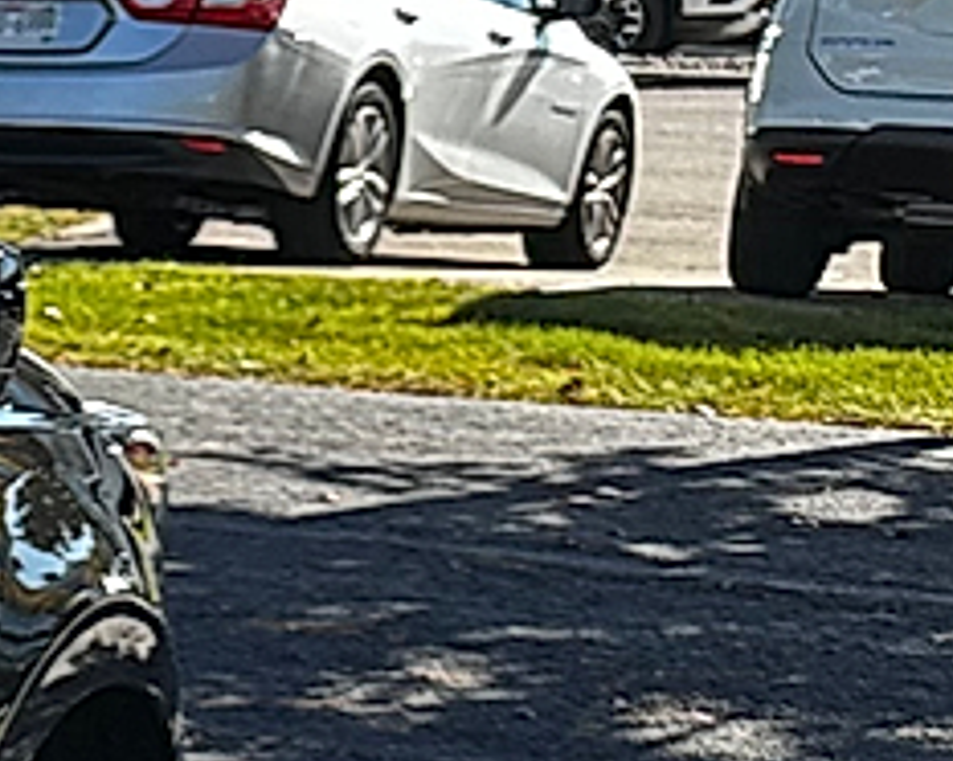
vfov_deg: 9.4
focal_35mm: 161
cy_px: 966
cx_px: -1984
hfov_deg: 9.3
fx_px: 4537
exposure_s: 1/1119
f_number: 1.78
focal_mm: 6.86
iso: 80
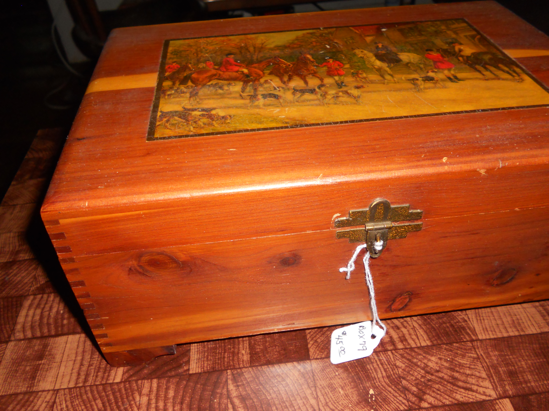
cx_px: 274
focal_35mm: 32
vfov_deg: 44.2
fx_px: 508
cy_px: 206
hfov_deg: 56.8
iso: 200
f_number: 8.8
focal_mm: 5.8
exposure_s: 1/25
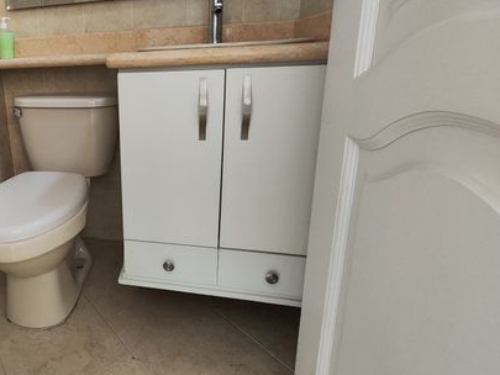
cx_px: 99
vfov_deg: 58.1
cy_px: 139
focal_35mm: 23
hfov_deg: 66.9
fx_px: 332
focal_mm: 2.16
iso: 611
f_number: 2.2
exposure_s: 1/45
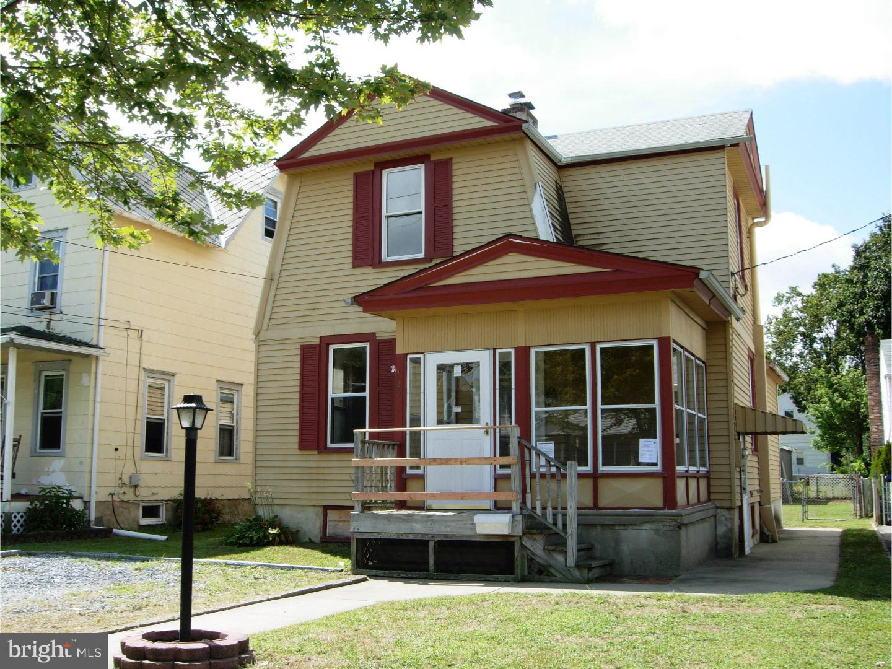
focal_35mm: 36
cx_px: 446
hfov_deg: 51.4
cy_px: 334
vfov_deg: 39.7
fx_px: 928
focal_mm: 7.5
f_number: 4.8
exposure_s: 1/197
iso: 50
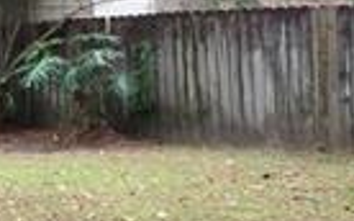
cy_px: -10
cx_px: -23
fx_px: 1378
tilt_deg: +2.3
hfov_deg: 14.3
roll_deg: +0.7
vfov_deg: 9.1
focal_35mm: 143
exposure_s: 1/40
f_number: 2.2
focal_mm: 4.15
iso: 25
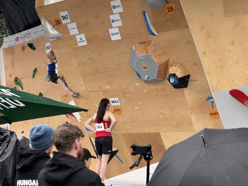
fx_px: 552
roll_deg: -1.3
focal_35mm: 77
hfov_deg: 25.3
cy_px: 93
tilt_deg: +8.3
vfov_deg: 19.2
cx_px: 124
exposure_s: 1/146
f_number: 2.8
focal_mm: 9
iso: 25
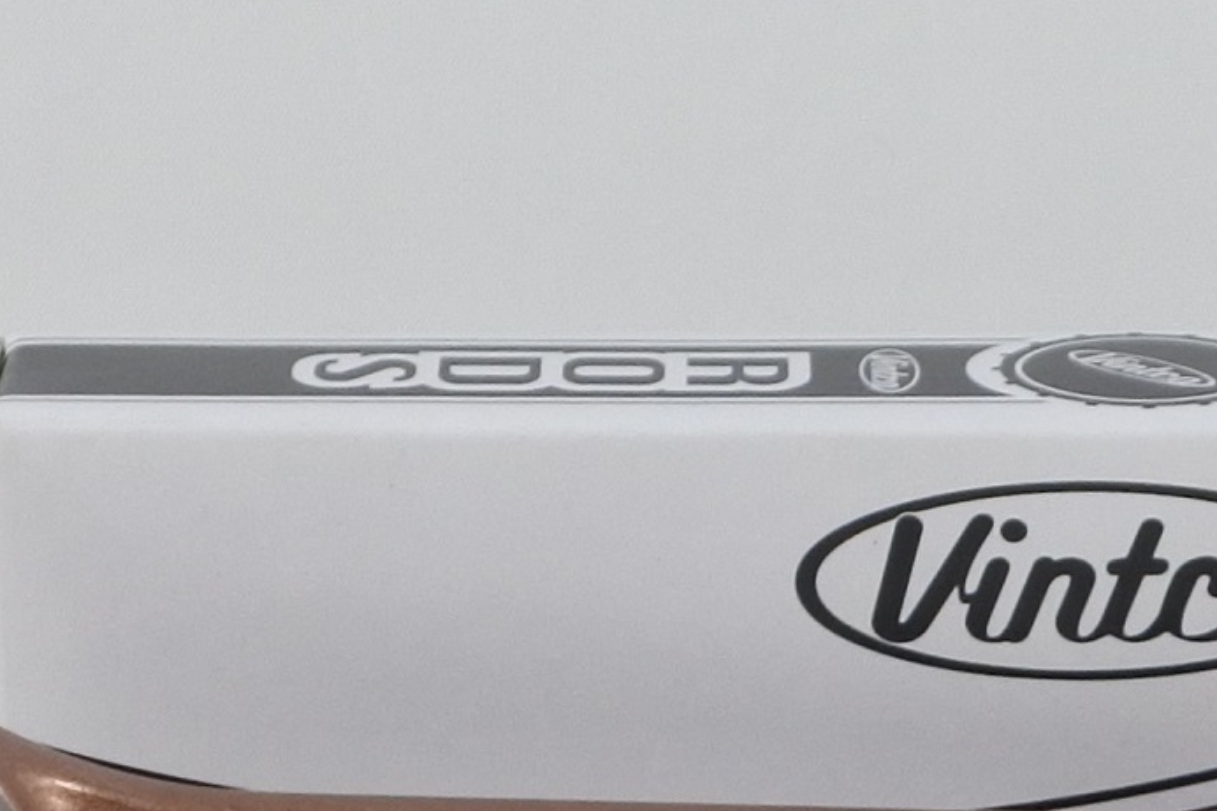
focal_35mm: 129
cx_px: 949
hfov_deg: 15.8
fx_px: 4360
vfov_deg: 10.5
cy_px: 810
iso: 400
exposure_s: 1/125
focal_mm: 16.1
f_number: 4.5
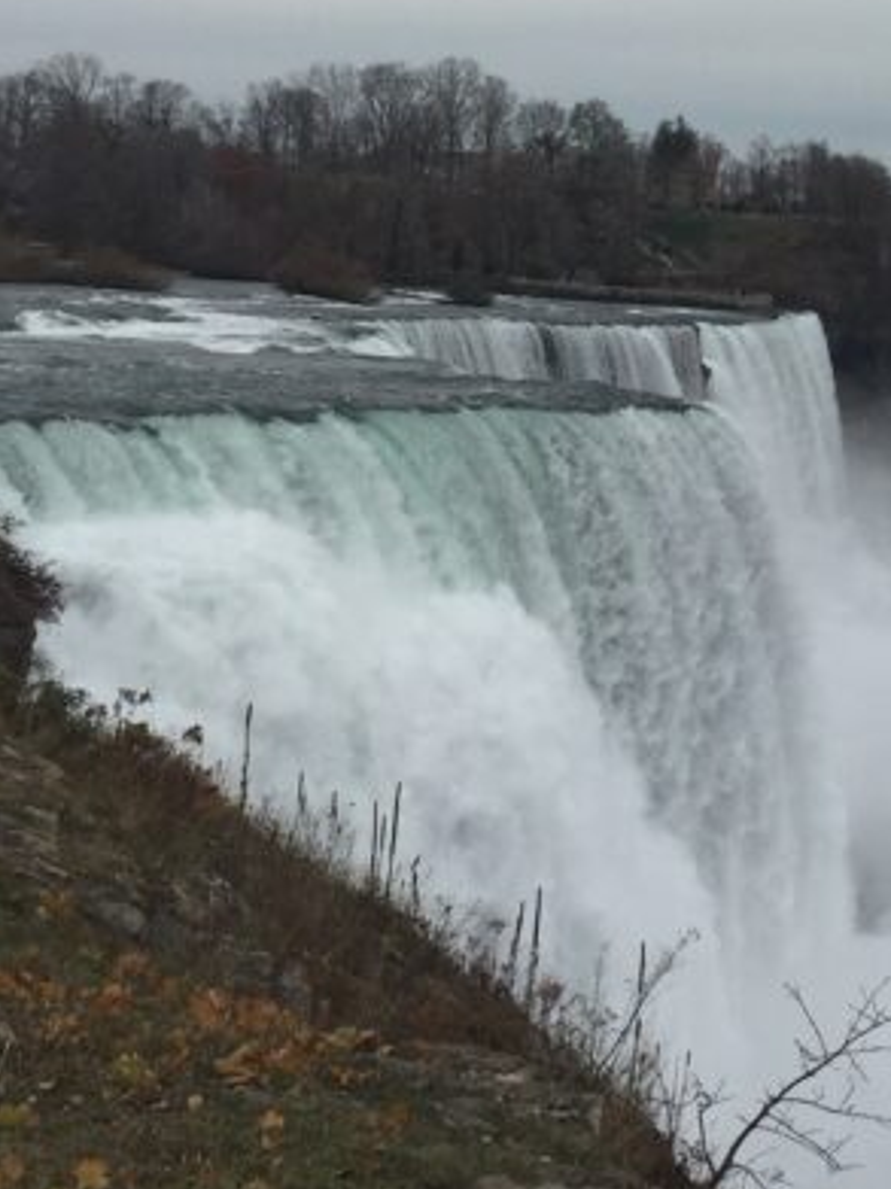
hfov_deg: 18.8
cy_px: 198
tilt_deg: +2.4
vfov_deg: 25.1
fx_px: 2610
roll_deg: -2.6
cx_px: 915
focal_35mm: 76
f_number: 2.2
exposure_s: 1/391
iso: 32
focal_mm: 4.15
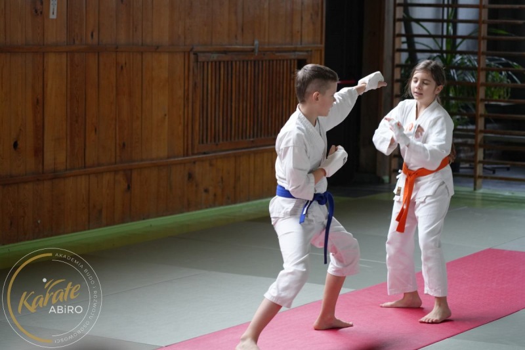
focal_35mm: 105
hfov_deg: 19.5
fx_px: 1531
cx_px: 262
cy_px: 175
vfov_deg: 13.0
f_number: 4
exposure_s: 1/160
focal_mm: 105
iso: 2500
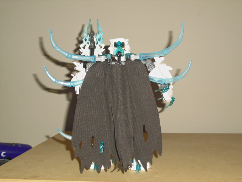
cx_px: 121
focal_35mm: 53
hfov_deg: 36.2
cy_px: 91
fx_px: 371
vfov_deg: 27.5
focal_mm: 9.4
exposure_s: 1/60
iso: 200
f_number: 3.8
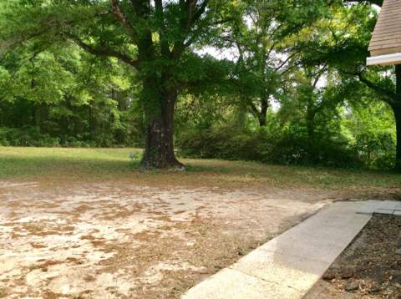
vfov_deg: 44.0
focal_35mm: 32
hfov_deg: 56.9
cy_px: 150
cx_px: 200
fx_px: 370
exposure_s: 1/643
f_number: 2.4
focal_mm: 3.3
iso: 32
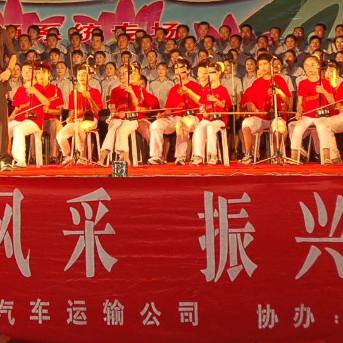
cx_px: 103
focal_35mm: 99
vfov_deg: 17.3
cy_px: 37
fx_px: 1110
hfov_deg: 17.5
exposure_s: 1/60
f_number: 3.5
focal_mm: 28
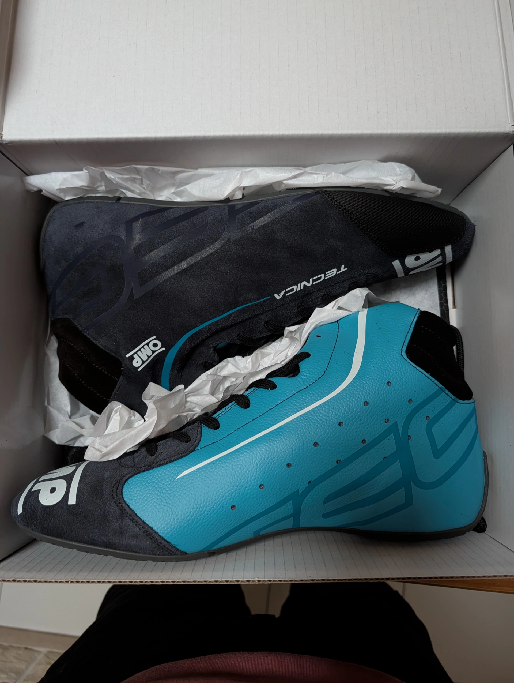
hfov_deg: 56.9
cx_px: 257
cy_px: 342
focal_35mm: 24
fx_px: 474
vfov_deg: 71.5
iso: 861
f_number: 1.68
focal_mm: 6.9
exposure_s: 1/33.3
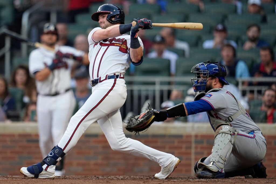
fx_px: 3067
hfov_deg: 5.2
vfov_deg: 3.4
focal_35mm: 400
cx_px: 138
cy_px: 92
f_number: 2.8
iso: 1000
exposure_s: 1/2000
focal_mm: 400
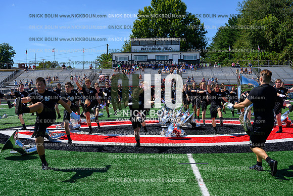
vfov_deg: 31.9
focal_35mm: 42
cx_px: 146
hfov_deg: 46.4
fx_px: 342
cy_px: 98
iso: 160
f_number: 8
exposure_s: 1/500
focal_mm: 42
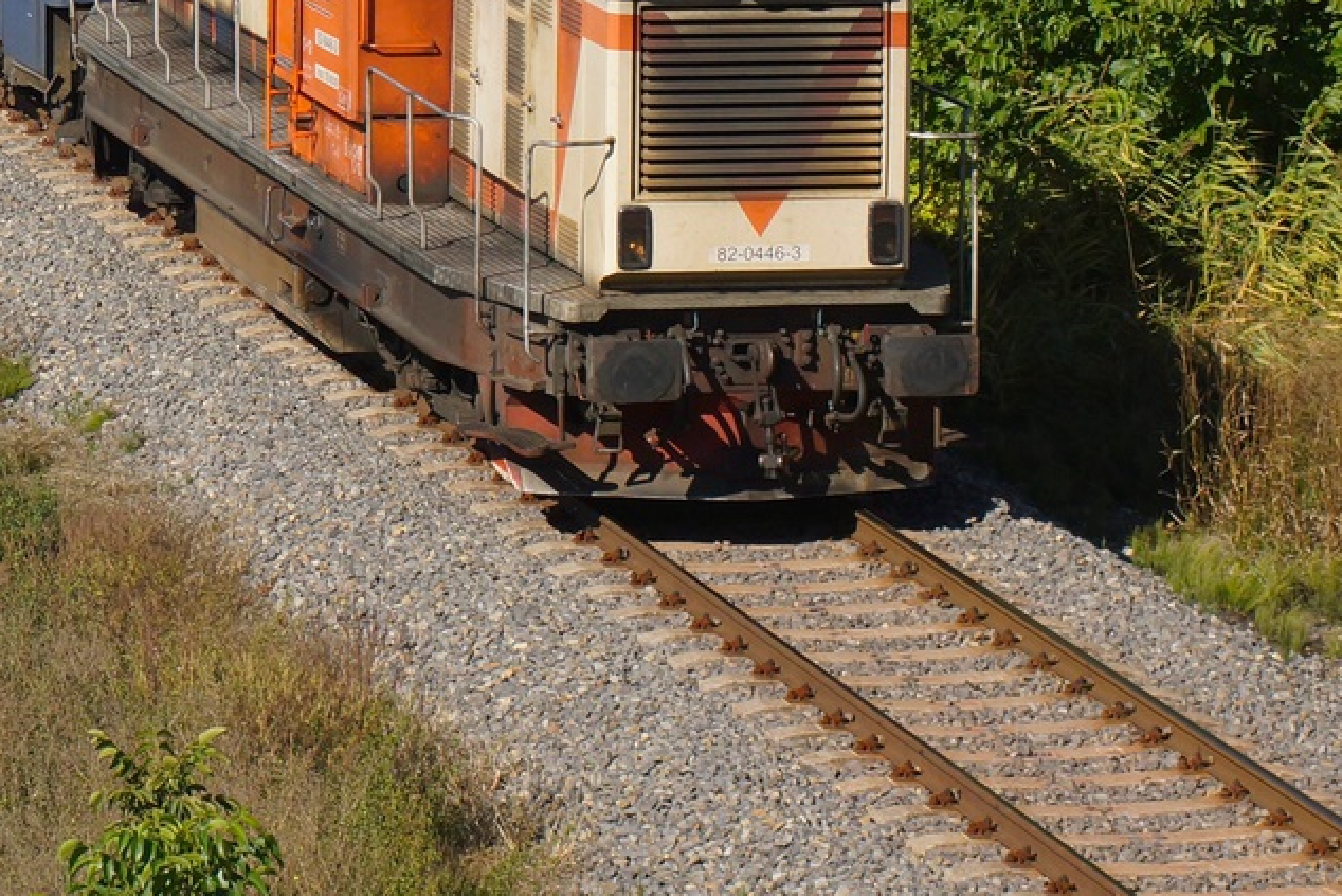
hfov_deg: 8.9
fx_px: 8463
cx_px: -368
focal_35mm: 227
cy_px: -379
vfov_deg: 6.0
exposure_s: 1/640
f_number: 9
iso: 200
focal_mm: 50
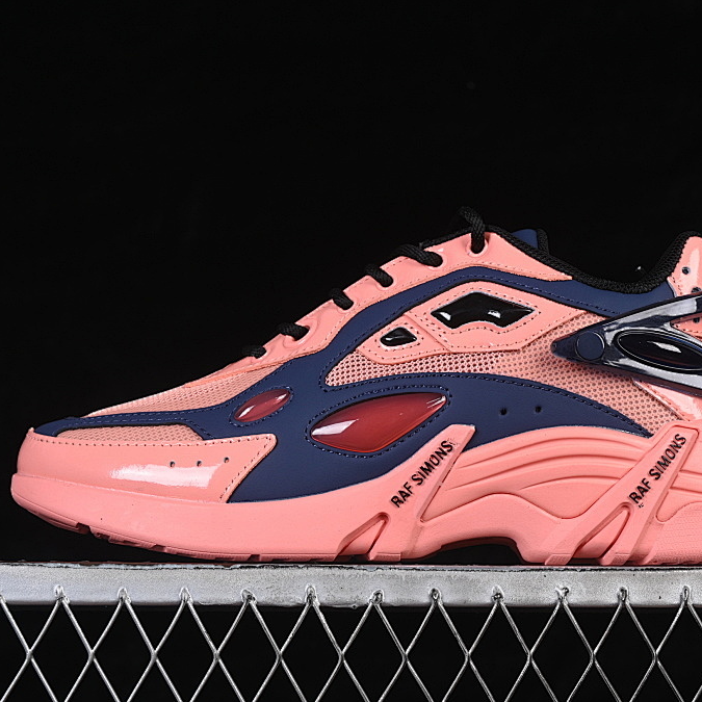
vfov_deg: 17.1
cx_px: 402
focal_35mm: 102
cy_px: 331
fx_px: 2340
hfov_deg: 17.1
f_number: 8
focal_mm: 50
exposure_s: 1/80
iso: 160
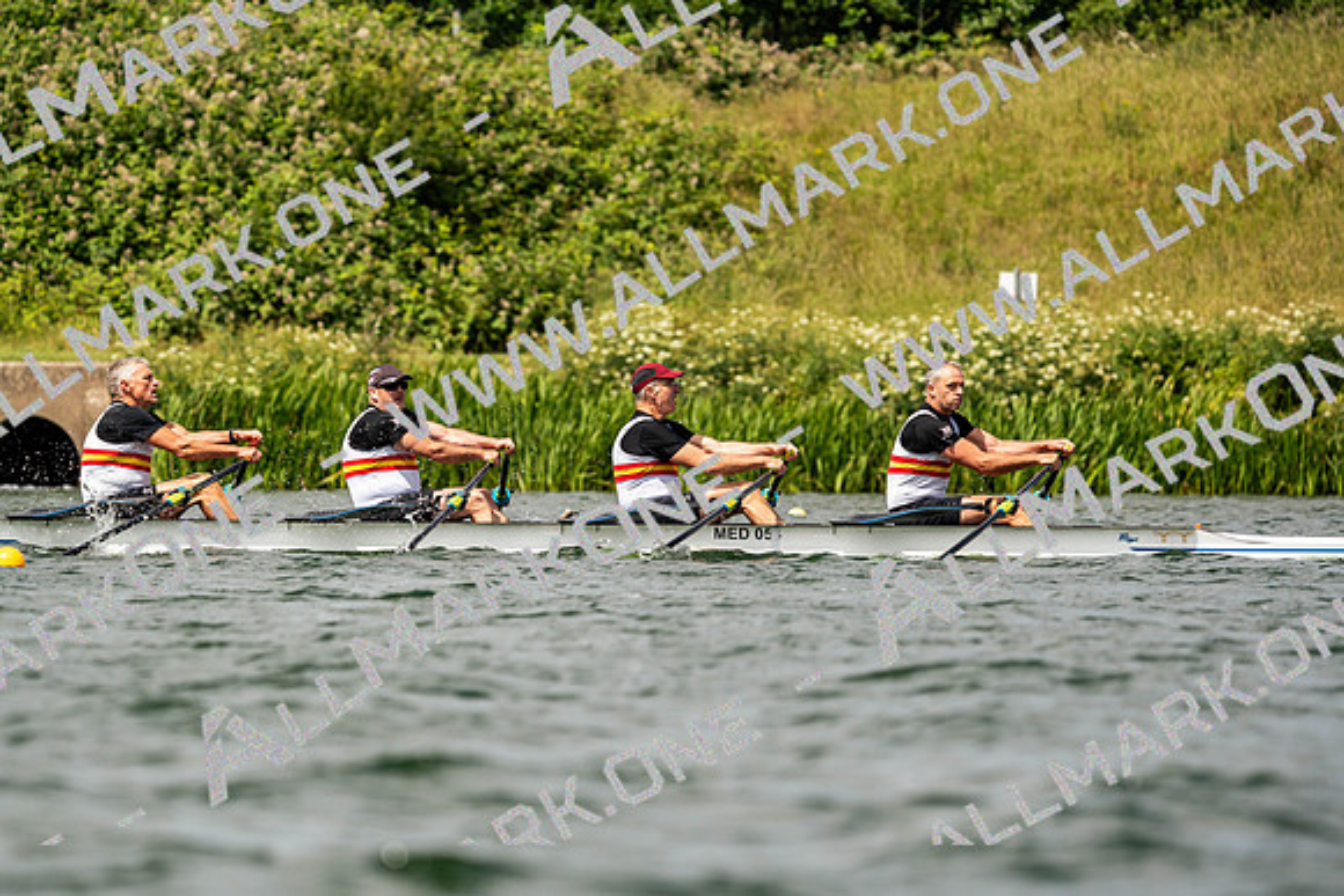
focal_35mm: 321
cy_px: 448
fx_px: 11986
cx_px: 672
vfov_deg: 4.3
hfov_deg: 6.4
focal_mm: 321
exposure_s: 1/2000
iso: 250
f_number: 6.3
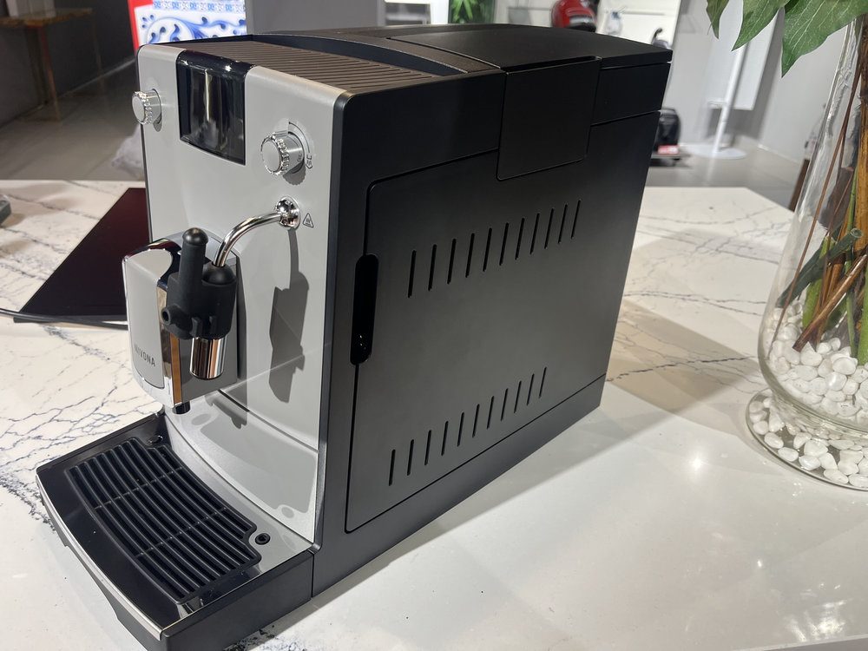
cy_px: 326
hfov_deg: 67.3
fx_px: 652
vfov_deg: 53.1
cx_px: 434
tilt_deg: -28.1
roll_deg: -2.7
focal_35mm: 26
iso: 100
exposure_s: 1/100
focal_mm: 5.1
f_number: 1.6
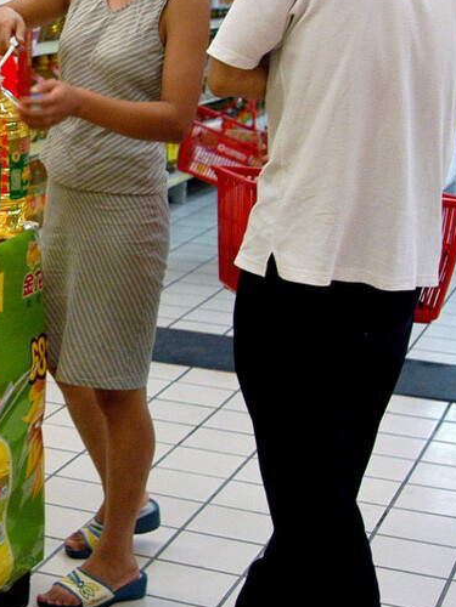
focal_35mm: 83
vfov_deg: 23.4
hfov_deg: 16.4
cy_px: 177
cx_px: -201
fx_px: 1458
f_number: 4
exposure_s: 1/100
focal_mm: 24
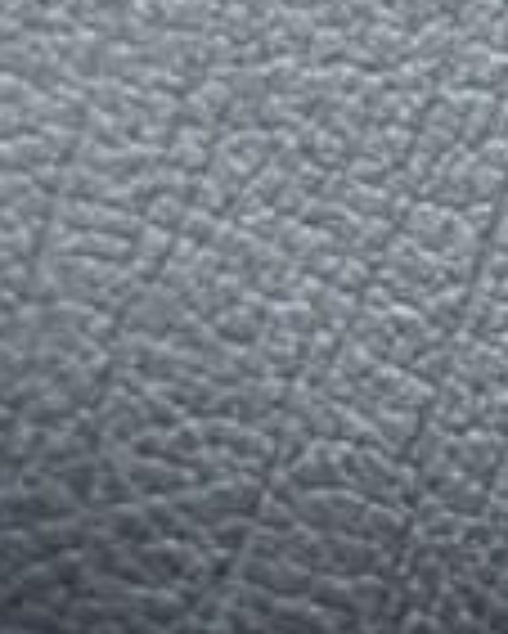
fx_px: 6402
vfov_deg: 5.6
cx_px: 1497
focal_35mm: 341
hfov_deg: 4.4
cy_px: -319
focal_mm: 6.76
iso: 500
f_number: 1.78
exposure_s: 1/39
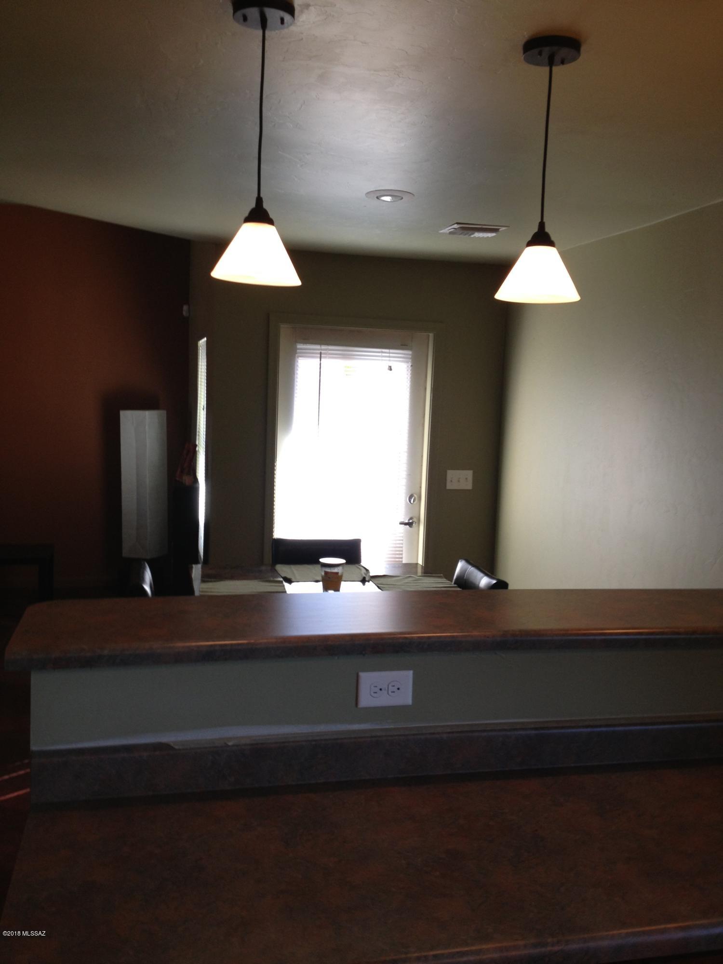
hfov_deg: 40.7
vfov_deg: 52.6
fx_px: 975
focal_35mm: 35
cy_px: 482
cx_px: 362
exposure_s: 1/40
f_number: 2.4
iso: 64
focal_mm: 4.28
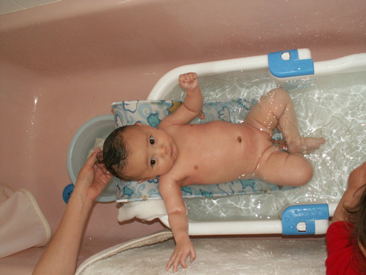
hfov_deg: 52.6
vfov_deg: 40.7
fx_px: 370
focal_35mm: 35
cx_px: 183
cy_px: 138
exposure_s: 1/40
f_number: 2.8
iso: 160
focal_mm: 5.86
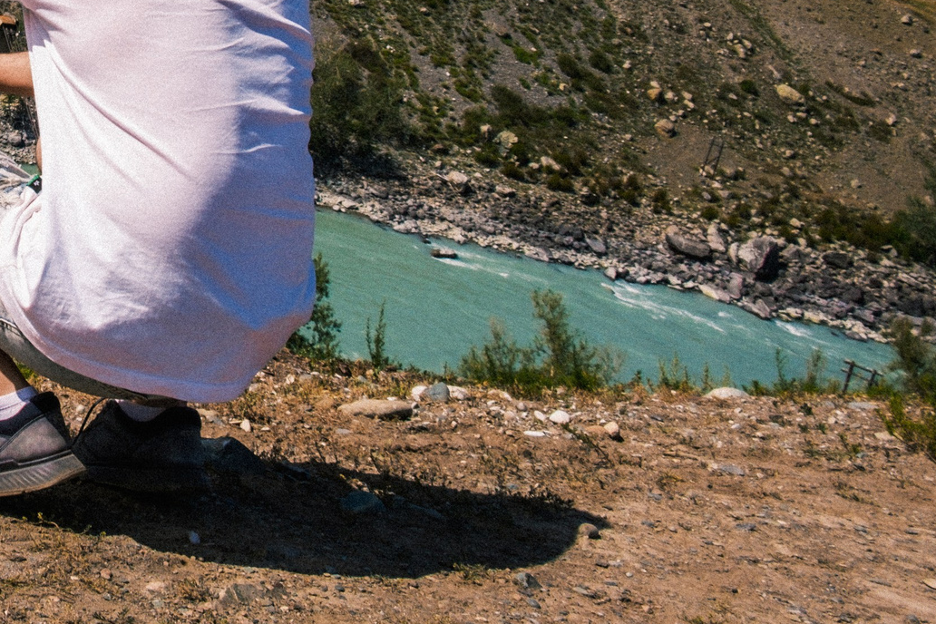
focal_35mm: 67
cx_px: -182
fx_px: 1742
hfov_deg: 26.7
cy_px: -67
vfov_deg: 19.4
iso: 160
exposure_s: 1/200
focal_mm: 18
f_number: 10
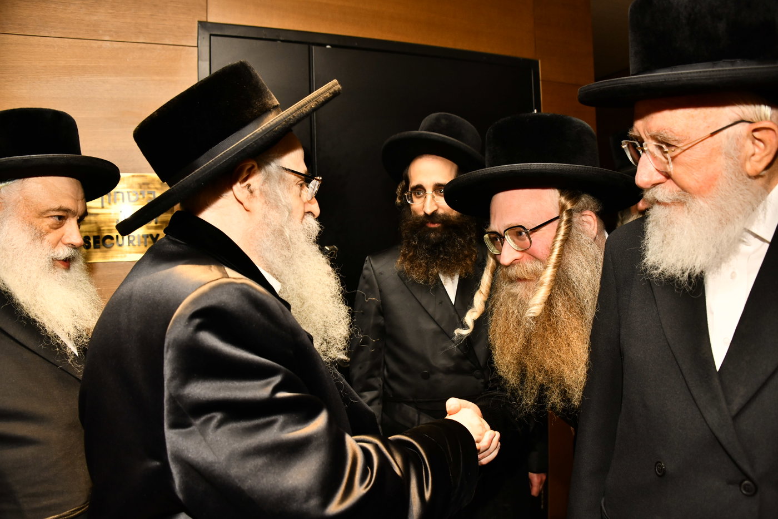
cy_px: 260
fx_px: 605
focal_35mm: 28
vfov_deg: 46.4
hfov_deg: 65.5
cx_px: 389
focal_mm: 28
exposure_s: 1/160
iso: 1000
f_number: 5.6
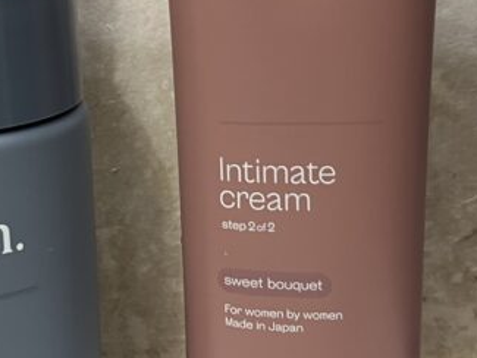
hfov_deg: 23.7
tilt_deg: -13.5
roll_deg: +3.4
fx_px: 1130
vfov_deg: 17.9
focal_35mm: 82
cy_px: 103
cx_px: 156
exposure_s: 1/50
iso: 125
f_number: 1.5
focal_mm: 5.7
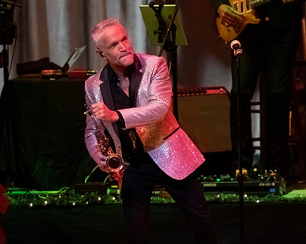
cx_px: 190
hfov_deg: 2.8
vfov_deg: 2.3
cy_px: 186
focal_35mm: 681
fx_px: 6166
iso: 5000
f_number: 7.1
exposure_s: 1/320
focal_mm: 309
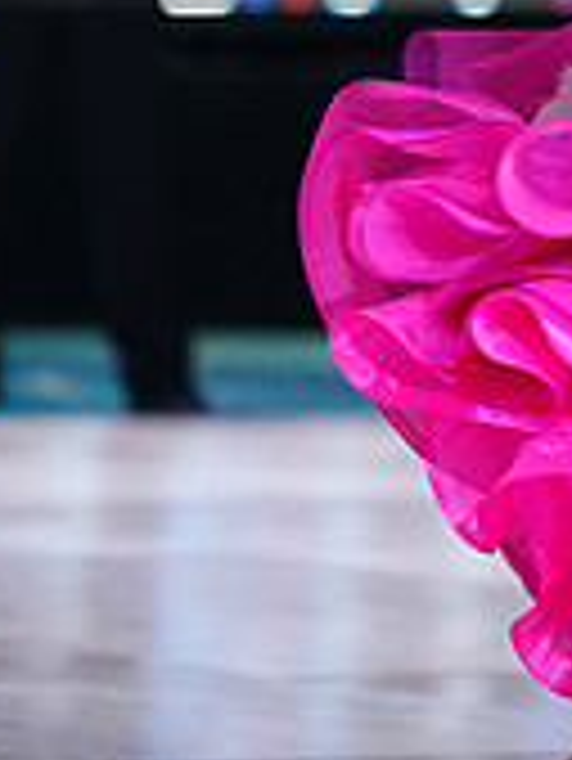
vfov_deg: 3.9
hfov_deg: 3.0
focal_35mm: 501
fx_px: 11024
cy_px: -139
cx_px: 592
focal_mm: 152
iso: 800
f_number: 2.8
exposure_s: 1/500
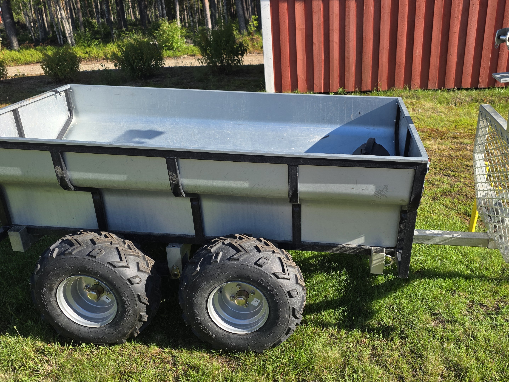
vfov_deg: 44.0
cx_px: 300
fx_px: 471
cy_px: 220
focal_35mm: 32
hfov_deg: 56.5
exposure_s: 1/2503
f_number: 1.7
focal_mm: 6.3
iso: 80
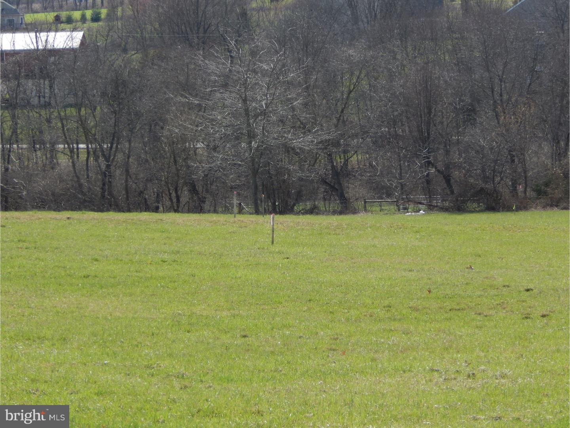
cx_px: 285
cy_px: 214
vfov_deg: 6.4
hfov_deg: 8.5
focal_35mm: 234
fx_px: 3853
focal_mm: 41.7
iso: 125
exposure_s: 1/320
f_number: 5.6
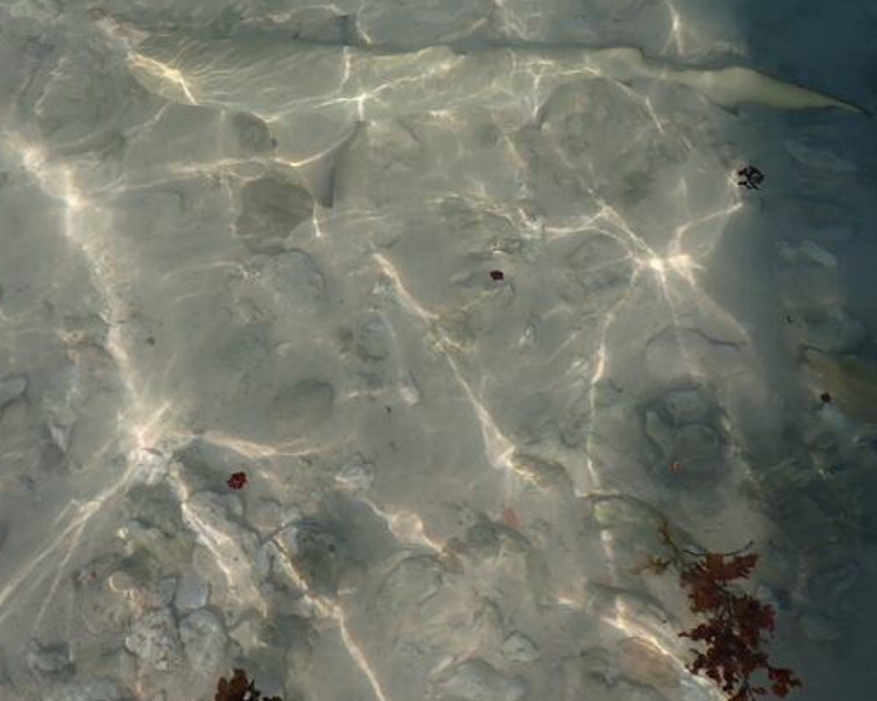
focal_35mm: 37
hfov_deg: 48.7
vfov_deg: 39.7
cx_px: 337
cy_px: 242
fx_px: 960
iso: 100
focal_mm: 4.5
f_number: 8
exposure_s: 1/400
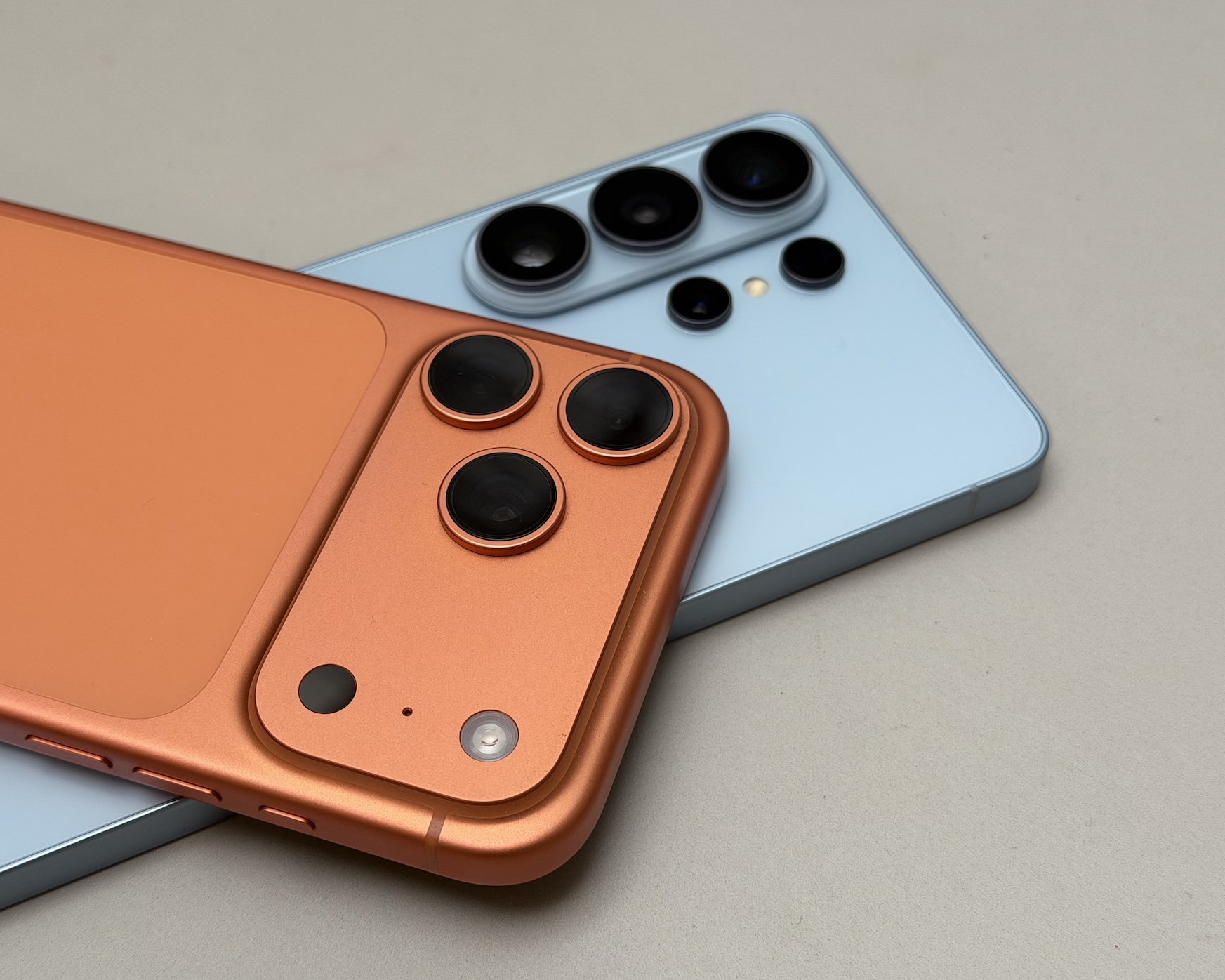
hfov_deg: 36.6
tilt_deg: -51.4
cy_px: 489
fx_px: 1849
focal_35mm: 51
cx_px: 561
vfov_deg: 29.7
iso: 64
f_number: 1.78
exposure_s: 1/231
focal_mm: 6.76
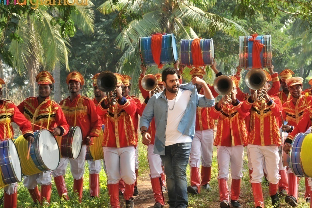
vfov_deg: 9.8
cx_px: 172
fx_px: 1210
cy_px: 117
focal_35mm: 140
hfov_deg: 14.7
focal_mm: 75
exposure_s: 1/200
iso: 250
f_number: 5.6
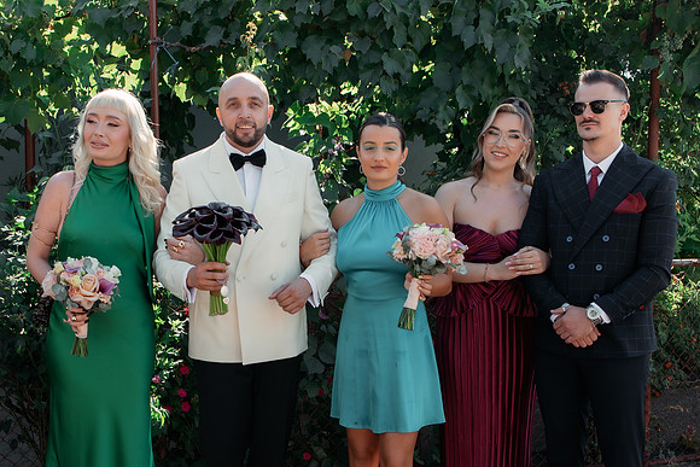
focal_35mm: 47
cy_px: 273
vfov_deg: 28.9
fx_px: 905
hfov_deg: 42.2
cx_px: 295
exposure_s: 1/250
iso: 320
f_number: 8
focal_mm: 35
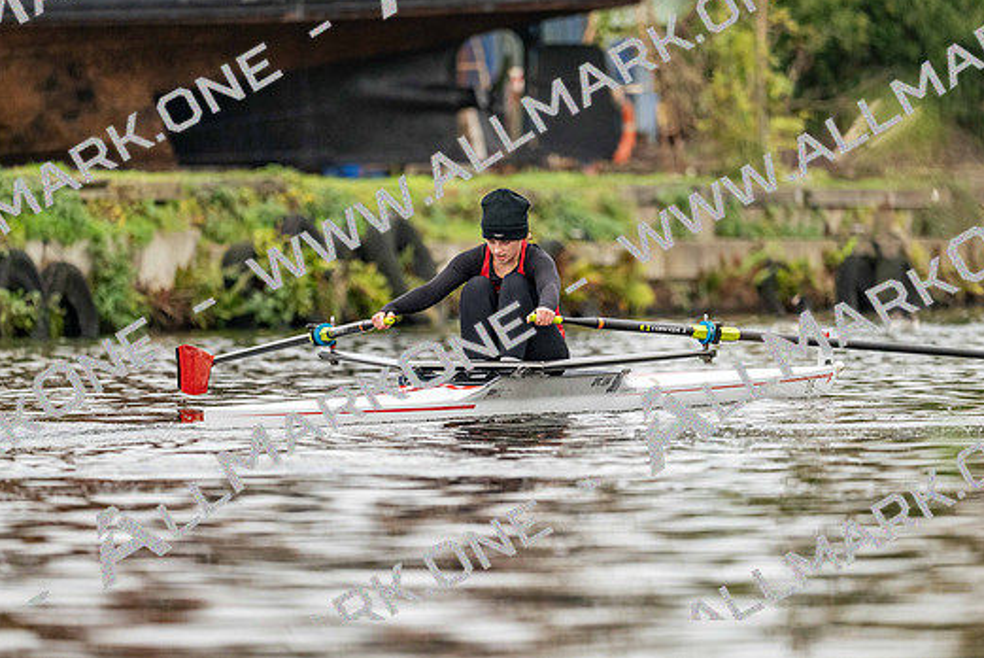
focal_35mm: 445
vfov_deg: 3.1
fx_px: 12170
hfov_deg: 4.6
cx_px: 480
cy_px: 296
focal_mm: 400
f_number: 4.5
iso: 2500
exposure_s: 1/2500
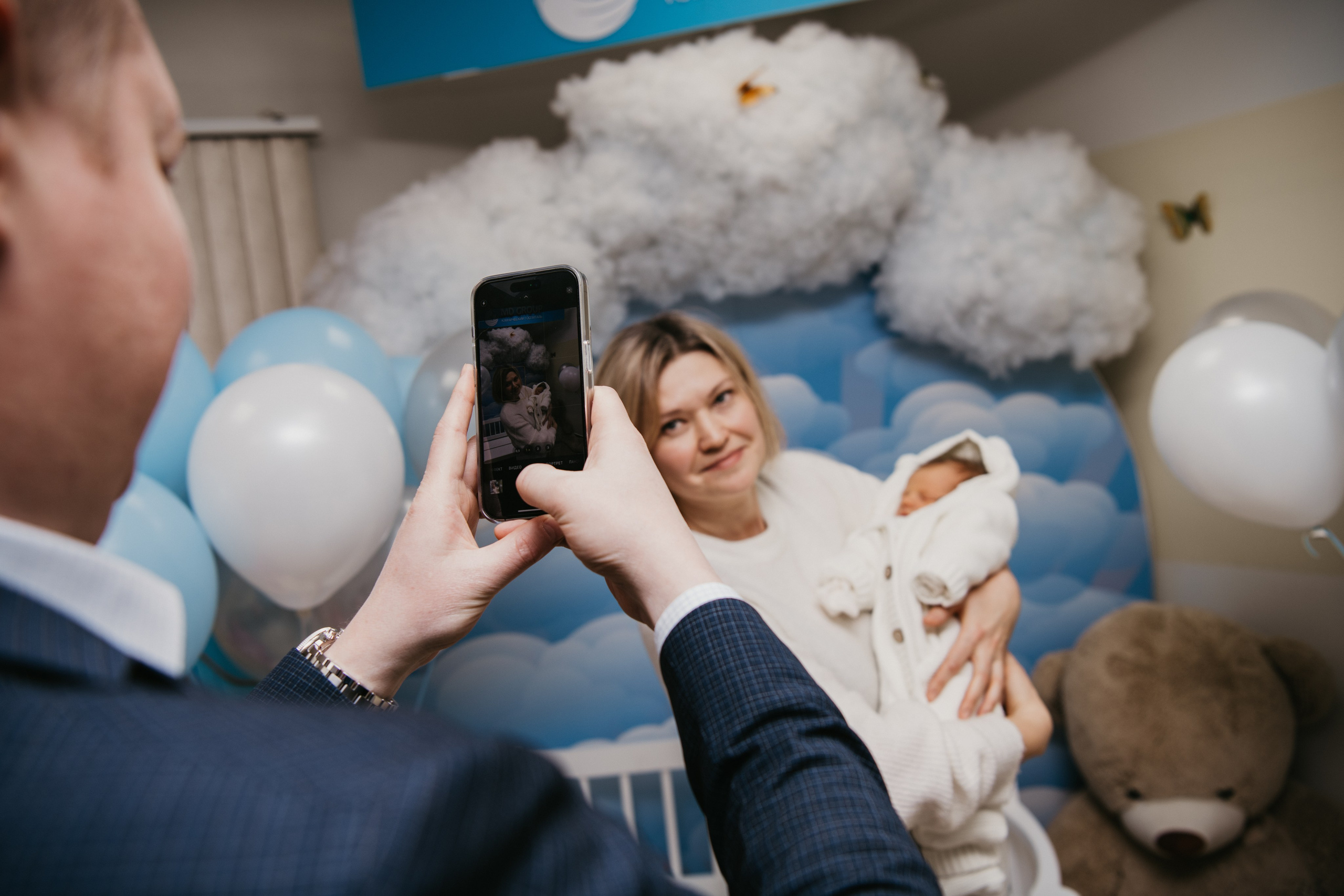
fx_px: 1269
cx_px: 672
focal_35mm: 34
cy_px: 448
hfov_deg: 55.8
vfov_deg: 38.9
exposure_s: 1/160
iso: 160
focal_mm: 34
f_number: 4
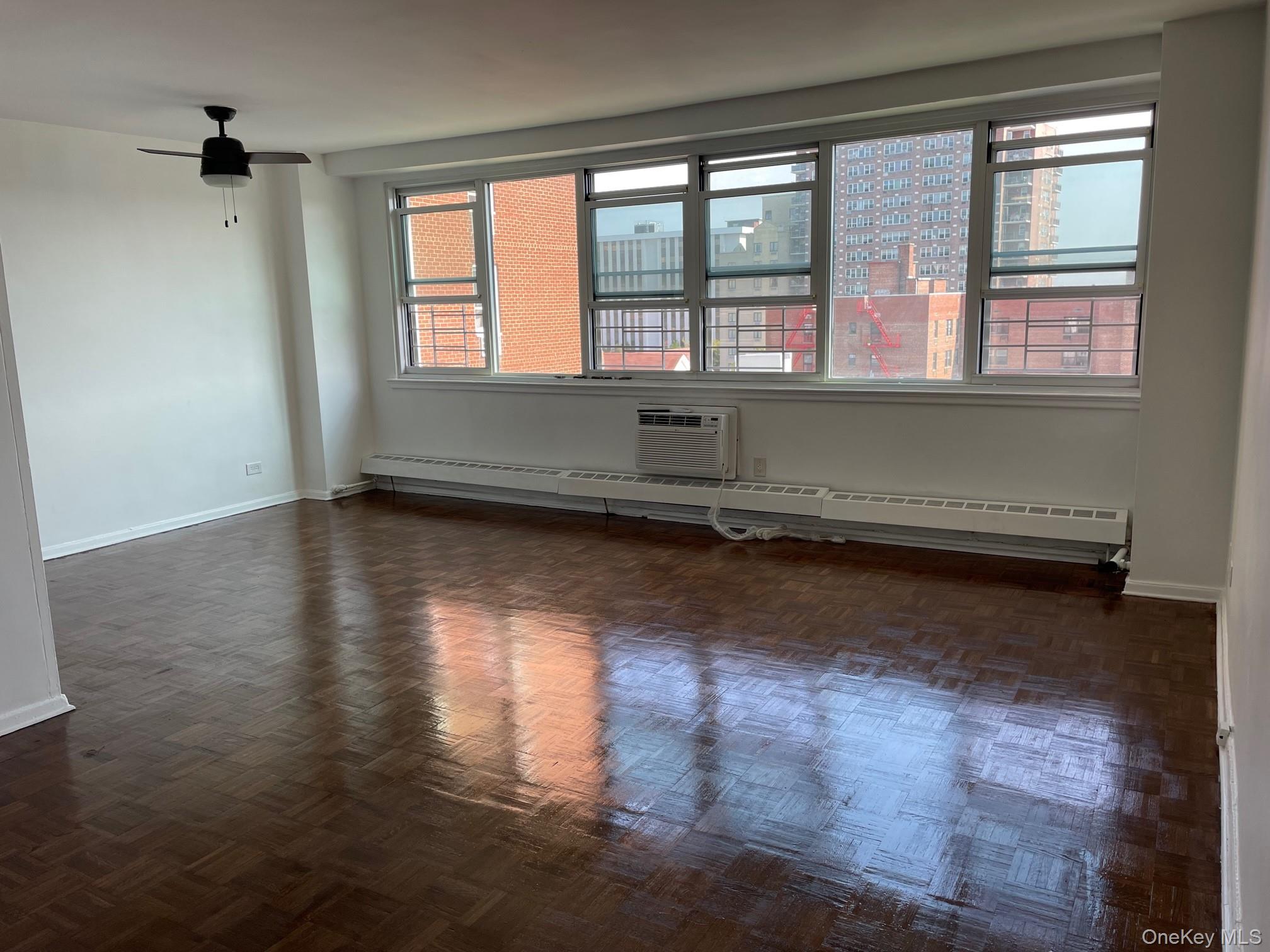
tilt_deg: -9.9
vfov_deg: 53.1
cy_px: 476
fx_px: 954
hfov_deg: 67.3
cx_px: 635
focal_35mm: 26
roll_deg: +1.7
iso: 32
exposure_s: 1/246
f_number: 1.6
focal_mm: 4.2
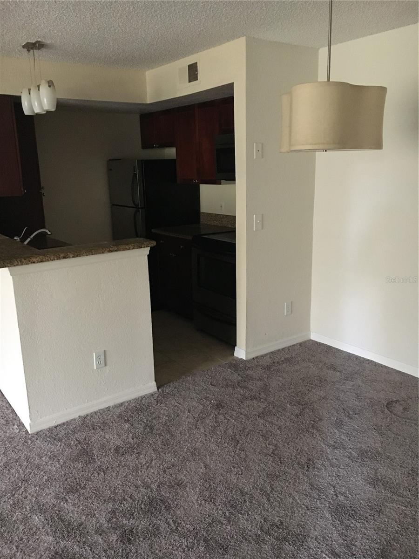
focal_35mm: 29
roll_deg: +1.1
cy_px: 280
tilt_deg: -12.8
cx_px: 210
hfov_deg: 48.2
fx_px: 468
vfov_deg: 61.7
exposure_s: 1/15
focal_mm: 4.15
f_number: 2.2
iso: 500
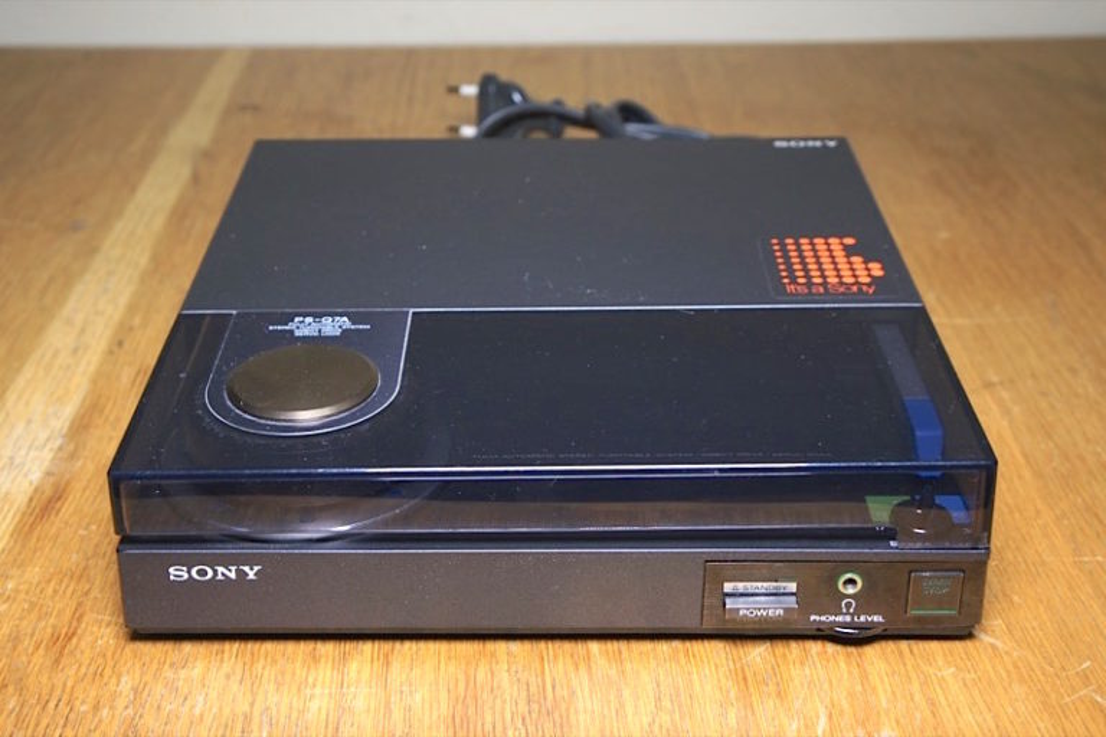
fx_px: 1244
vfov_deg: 33.0
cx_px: 553
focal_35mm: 40
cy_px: 368
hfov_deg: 47.9
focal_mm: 27
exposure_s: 1/80
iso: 200
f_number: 5.6
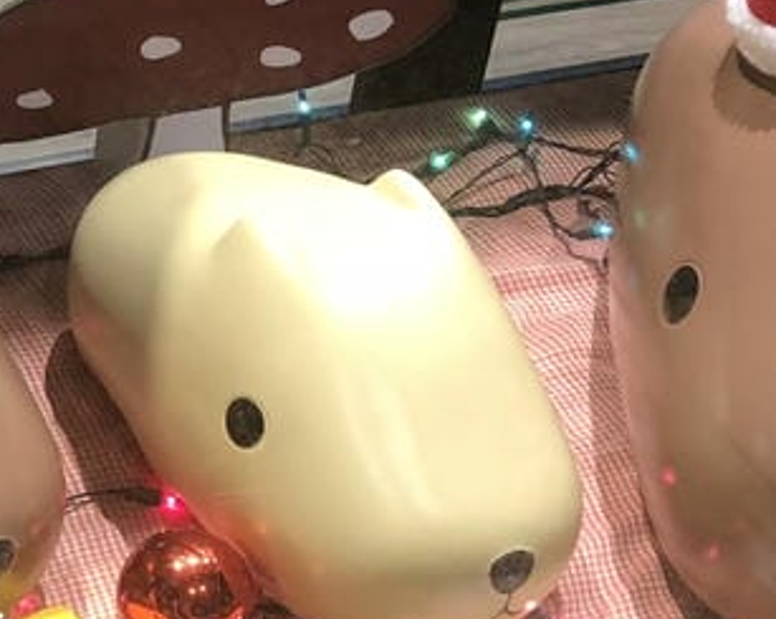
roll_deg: -4.0
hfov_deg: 17.3
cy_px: 255
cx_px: -119
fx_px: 2455
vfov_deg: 14.4
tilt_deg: -37.6
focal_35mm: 107
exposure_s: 1/30
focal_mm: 3.99
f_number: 1.8
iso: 40
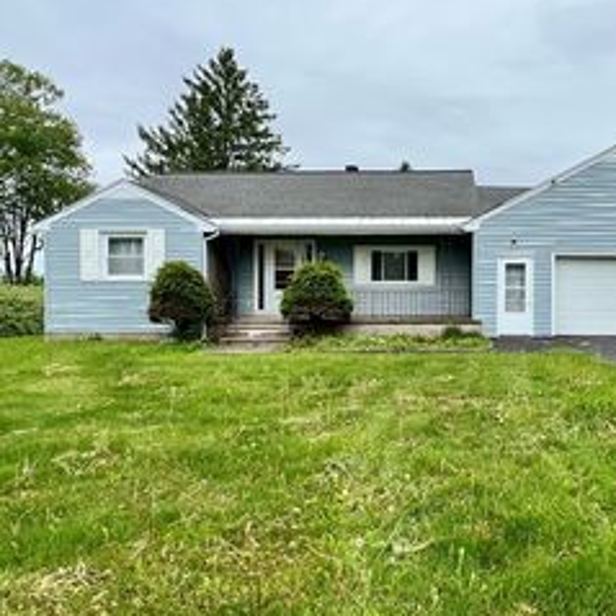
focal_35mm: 24
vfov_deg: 65.0
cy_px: 300
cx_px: 433
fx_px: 483
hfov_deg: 62.6
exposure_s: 1/1309
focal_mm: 1.57
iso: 32
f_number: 1.8
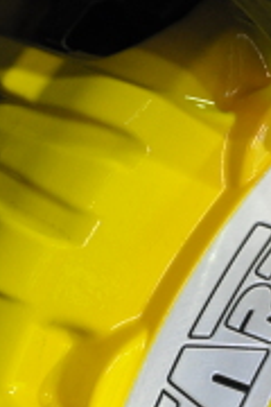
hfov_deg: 8.3
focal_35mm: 166
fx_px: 1874
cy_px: 347
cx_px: 154
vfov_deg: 12.3
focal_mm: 34
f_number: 4.2
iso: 800
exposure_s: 1/13
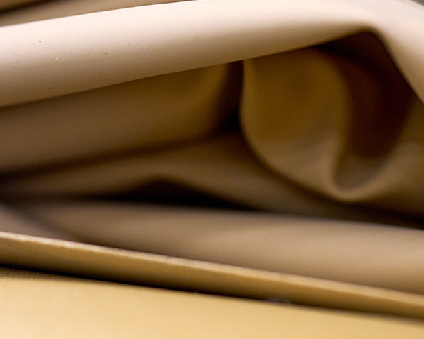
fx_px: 1092
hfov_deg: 21.8
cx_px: 307
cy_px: 141
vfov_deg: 17.6
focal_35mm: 87
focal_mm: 35
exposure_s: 1/125
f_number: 2.8
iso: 640
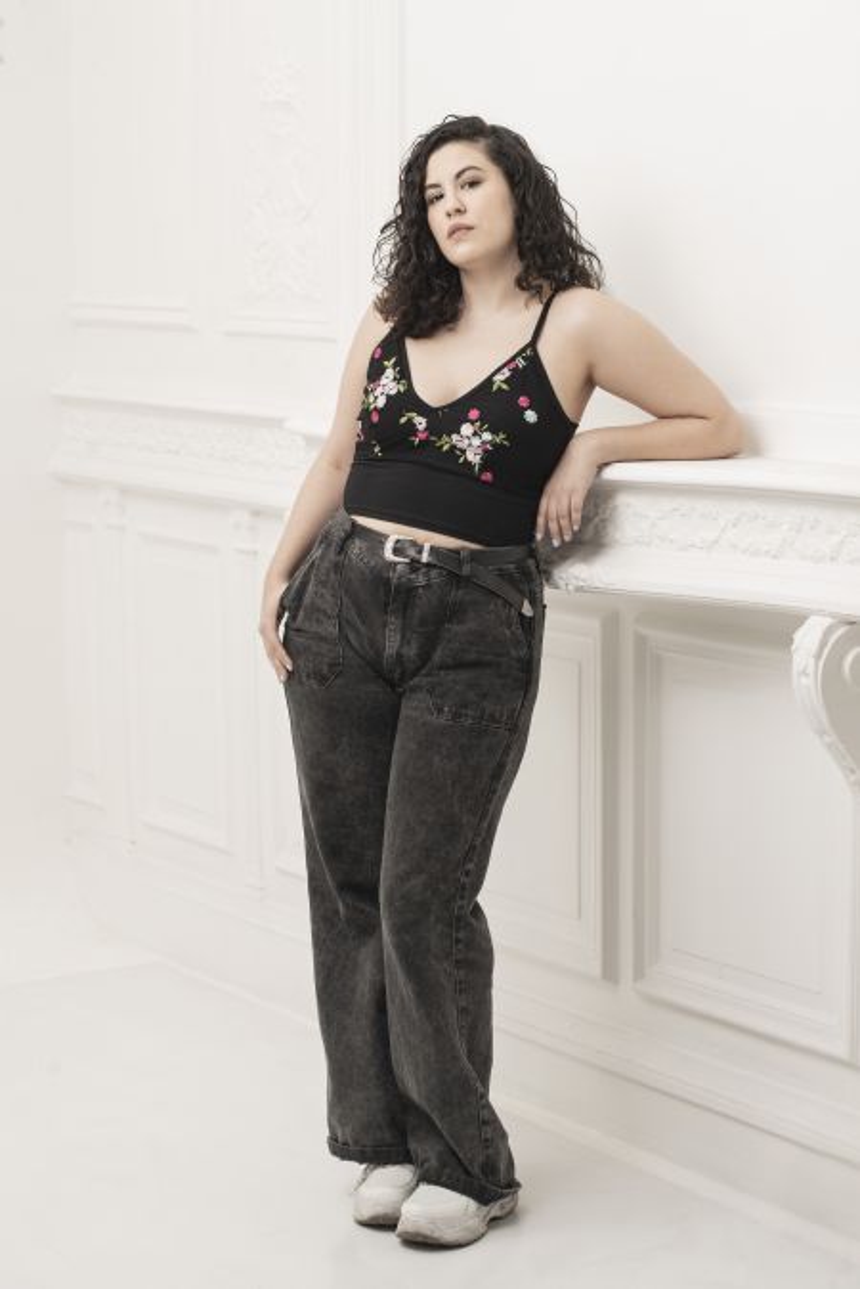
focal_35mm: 86
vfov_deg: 23.6
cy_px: 644
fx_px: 3078
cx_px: 430
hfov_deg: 15.9
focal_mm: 86
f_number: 8
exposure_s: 1/125
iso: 100
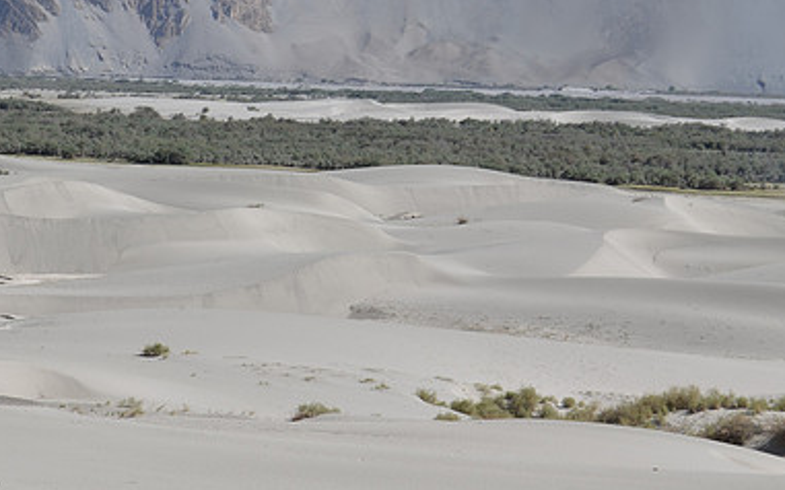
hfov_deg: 16.3
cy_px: 148
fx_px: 2733
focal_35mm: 128
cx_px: 276
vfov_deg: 10.2
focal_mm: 55
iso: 100
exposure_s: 1/250
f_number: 8
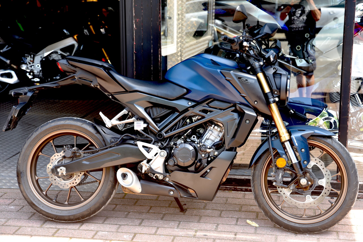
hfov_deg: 30.9
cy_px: 121
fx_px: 656
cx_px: 182
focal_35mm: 65
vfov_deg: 20.9
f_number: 4
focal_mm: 65
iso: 100
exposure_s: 1/60
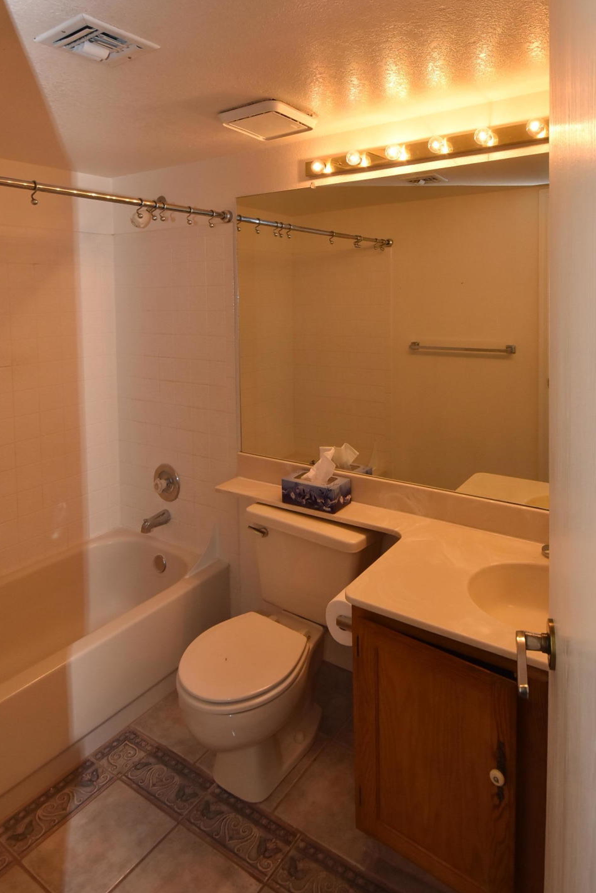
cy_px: 323
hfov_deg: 59.4
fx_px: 521
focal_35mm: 21
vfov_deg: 79.4
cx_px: 334
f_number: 5.6
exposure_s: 1/125
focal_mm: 10
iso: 800
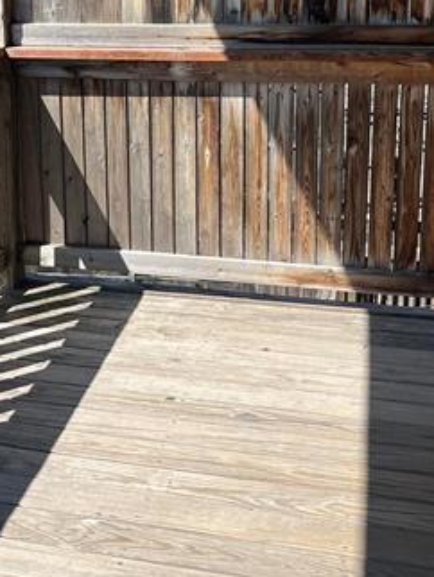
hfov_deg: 23.3
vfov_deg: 30.5
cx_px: 81
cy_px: 125
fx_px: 1035
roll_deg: +1.9
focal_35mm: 62
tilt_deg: -13.6
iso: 50
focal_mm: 5.1
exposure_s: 1/1923
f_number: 1.6
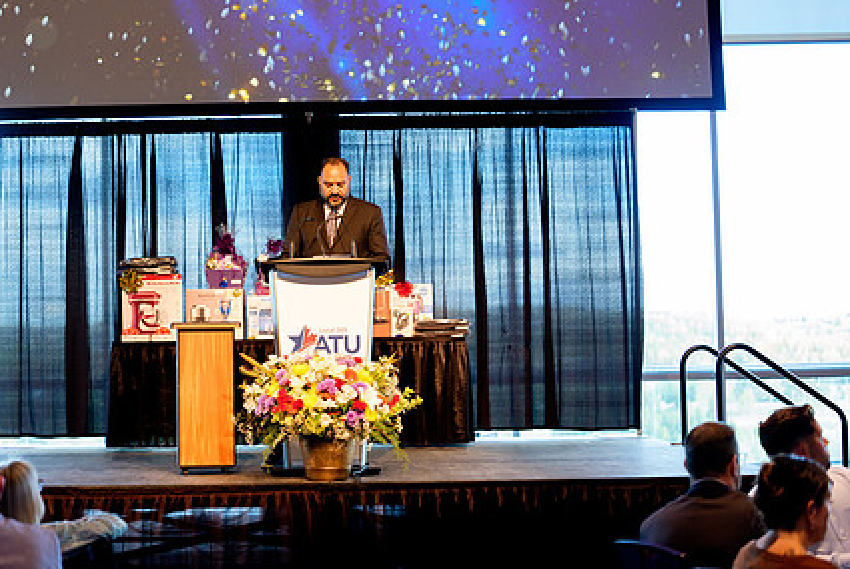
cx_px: 281
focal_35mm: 68
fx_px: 1607
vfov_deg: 20.0
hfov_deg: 29.4
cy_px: 233
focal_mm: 50
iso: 3200
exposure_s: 1/160
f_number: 2.2
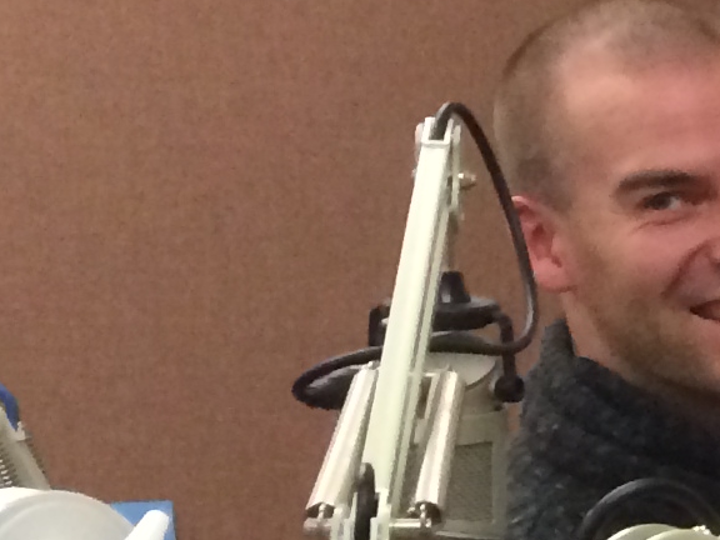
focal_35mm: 170
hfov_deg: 9.8
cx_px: 1909
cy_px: 426
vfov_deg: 8.7
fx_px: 3536
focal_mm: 4.12
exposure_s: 1/30
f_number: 2.2
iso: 200
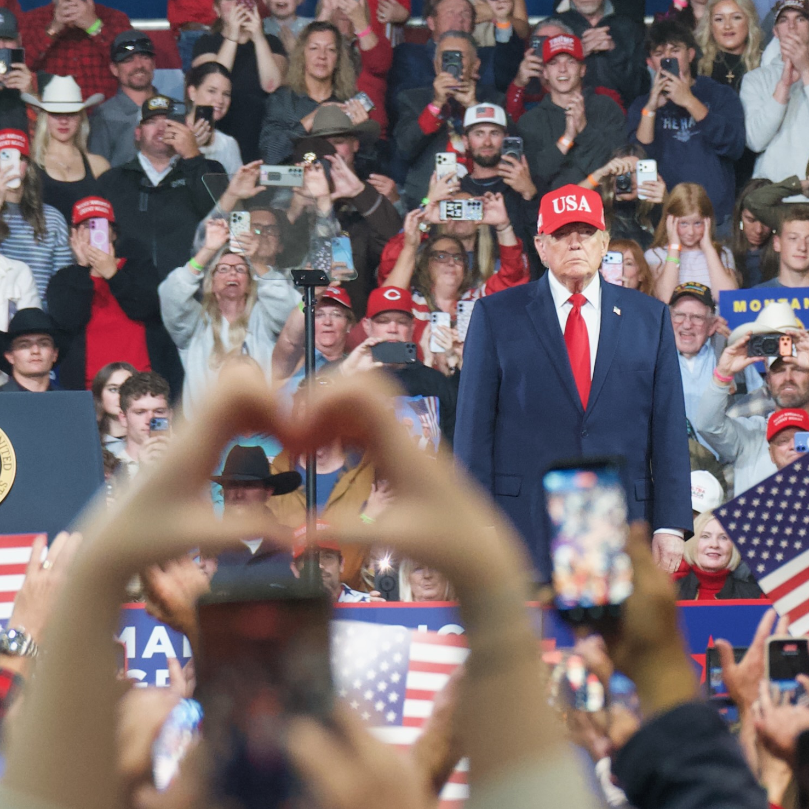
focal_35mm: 145
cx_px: 373
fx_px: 3834
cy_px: 404
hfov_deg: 12.0
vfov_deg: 12.0
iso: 3200
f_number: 4.5
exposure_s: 1/160
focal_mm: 113
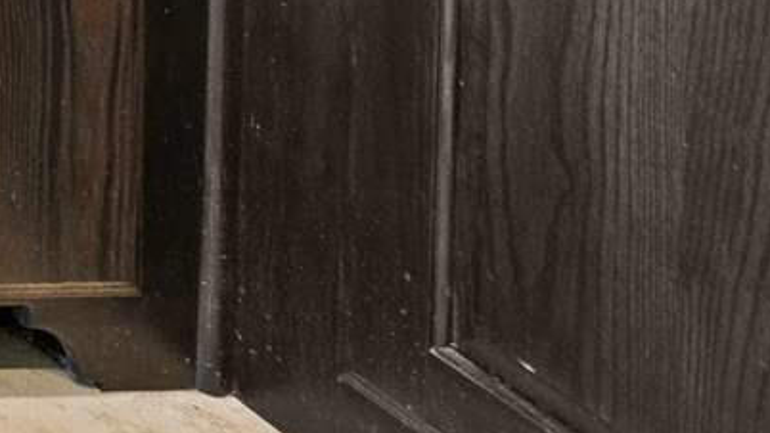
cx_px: -1735
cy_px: -991
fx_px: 1960
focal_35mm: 96
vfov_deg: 9.2
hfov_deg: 10.4
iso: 400
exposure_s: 1.3
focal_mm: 12
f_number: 9
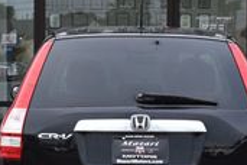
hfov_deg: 13.5
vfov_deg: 9.0
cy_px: 93
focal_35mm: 152
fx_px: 1042
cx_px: 159
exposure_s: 1/200
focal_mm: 27
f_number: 10
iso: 400
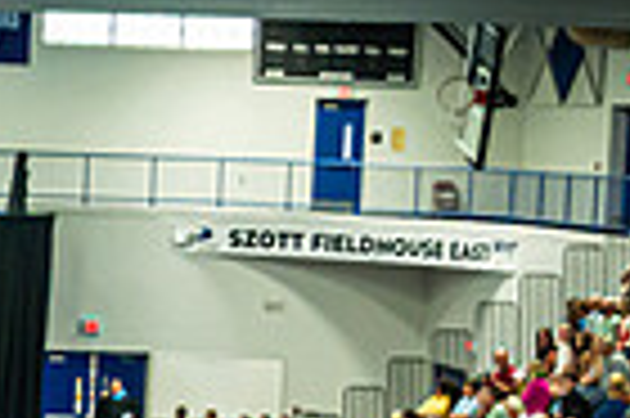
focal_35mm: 180
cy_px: 490
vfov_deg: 7.6
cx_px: -459
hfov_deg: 10.8
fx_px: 3146
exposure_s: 1/250
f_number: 2.8
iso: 3200
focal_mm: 29
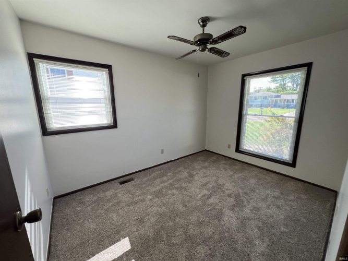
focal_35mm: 13
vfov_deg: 89.9
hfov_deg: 106.2
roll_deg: -0.3
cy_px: 130
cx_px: 174
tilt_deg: -10.7
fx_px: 131
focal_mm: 1.57
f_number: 1.8
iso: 80
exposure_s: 1/99
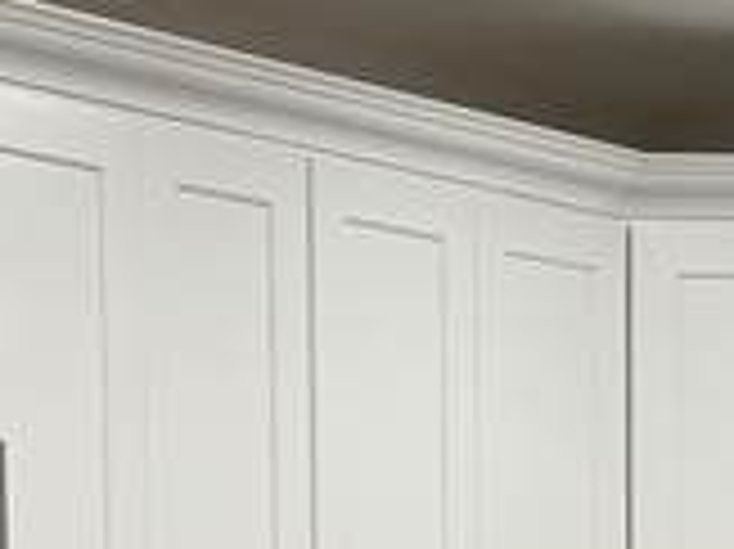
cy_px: 1179
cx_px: 504
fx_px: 4005
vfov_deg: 7.5
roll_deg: +1.5
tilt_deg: -4.1
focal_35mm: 189
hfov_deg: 10.5
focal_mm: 6.76
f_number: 1.78
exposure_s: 1/120
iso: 160
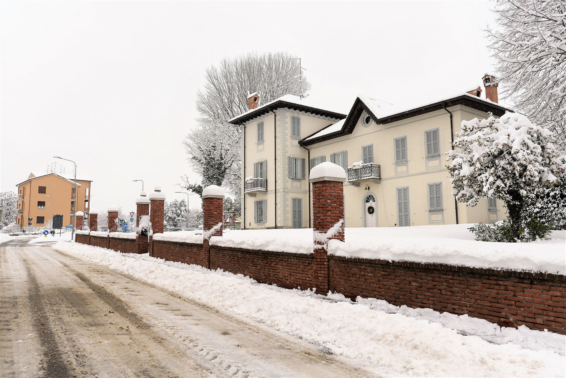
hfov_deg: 63.6
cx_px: 283
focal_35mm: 29
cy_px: 189
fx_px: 456
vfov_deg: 45.0
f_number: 5.6
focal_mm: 29
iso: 100
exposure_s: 1/250
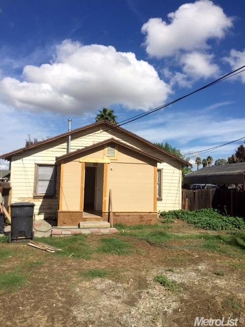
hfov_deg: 48.2
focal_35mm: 29
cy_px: 164
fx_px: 274
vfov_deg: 61.7
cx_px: 122
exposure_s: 1/3968
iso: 32
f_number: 2.2
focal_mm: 4.15
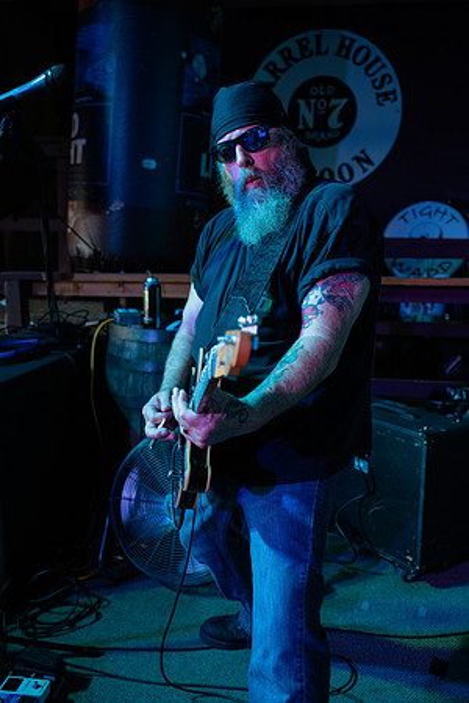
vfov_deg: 56.5
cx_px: 234
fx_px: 655
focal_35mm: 34
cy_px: 352
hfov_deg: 39.4
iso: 2000
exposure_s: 1/250
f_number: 4
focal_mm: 33.5
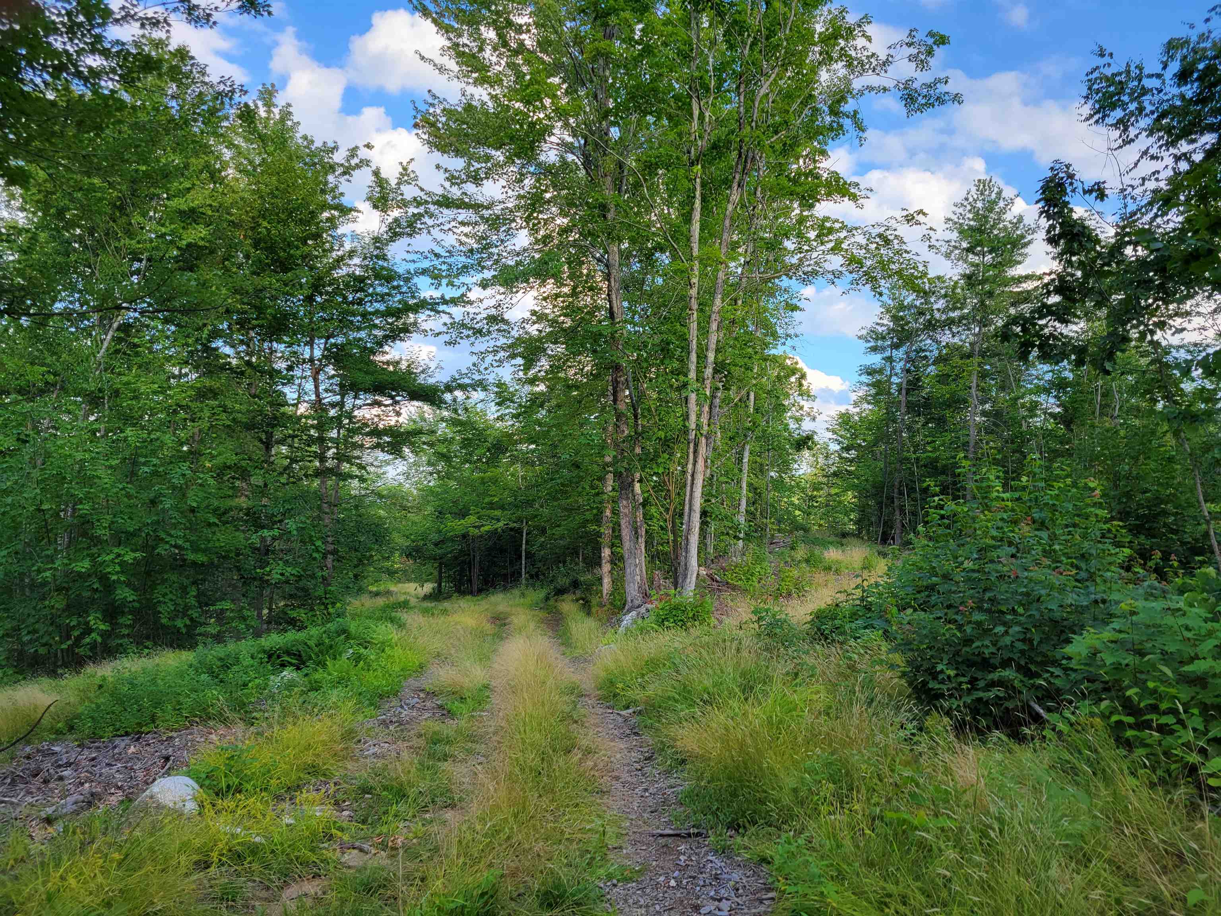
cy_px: 458
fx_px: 917
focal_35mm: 26
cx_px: 610
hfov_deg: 67.3
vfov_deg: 53.1
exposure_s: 1/614
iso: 40
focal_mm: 5.4
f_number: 1.8
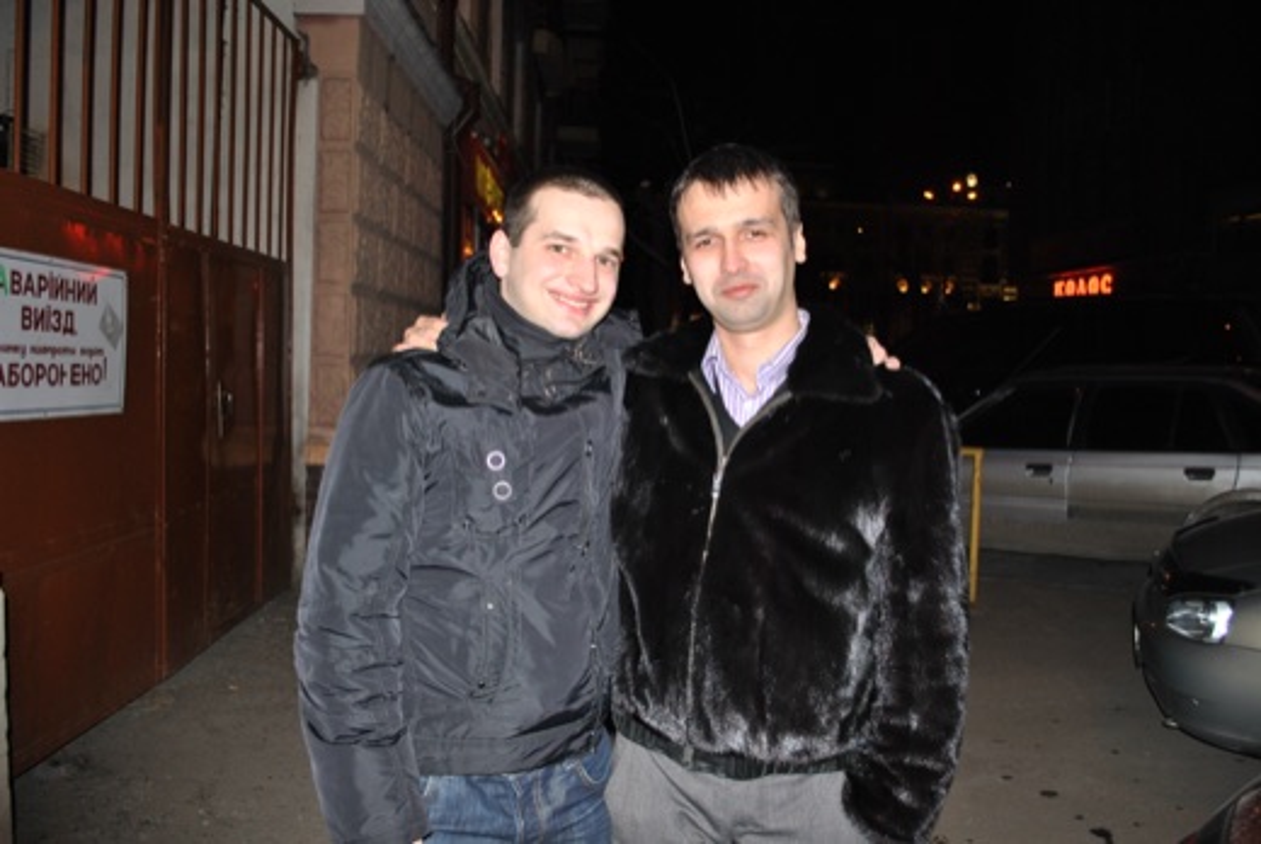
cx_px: 630
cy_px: 422
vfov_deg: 43.7
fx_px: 1052
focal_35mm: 30
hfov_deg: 61.9
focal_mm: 20
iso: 200
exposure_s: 1/60
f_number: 3.8
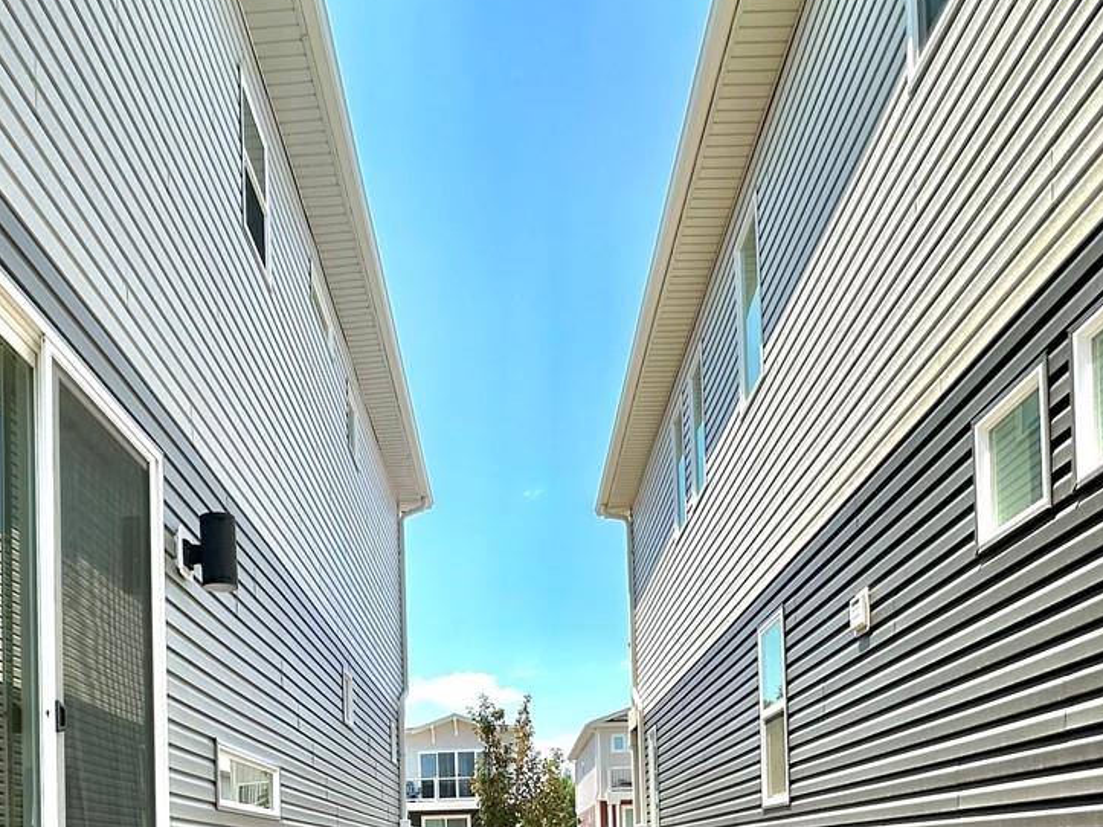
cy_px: 844
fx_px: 988
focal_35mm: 31
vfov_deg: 39.5
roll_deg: +0.9
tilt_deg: +1.0
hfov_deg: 58.0
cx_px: 450
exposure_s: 1/1147
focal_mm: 2.22
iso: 50
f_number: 2.2
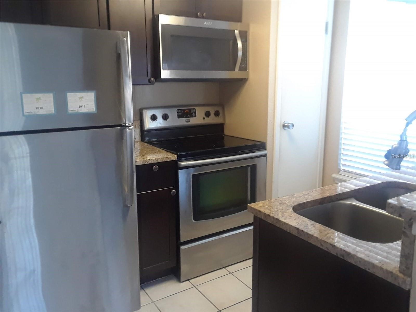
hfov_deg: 60.0
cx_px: 208
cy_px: 156
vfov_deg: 46.8
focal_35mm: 30
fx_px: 361
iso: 160
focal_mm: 2.47
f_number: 1.9
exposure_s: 1/20
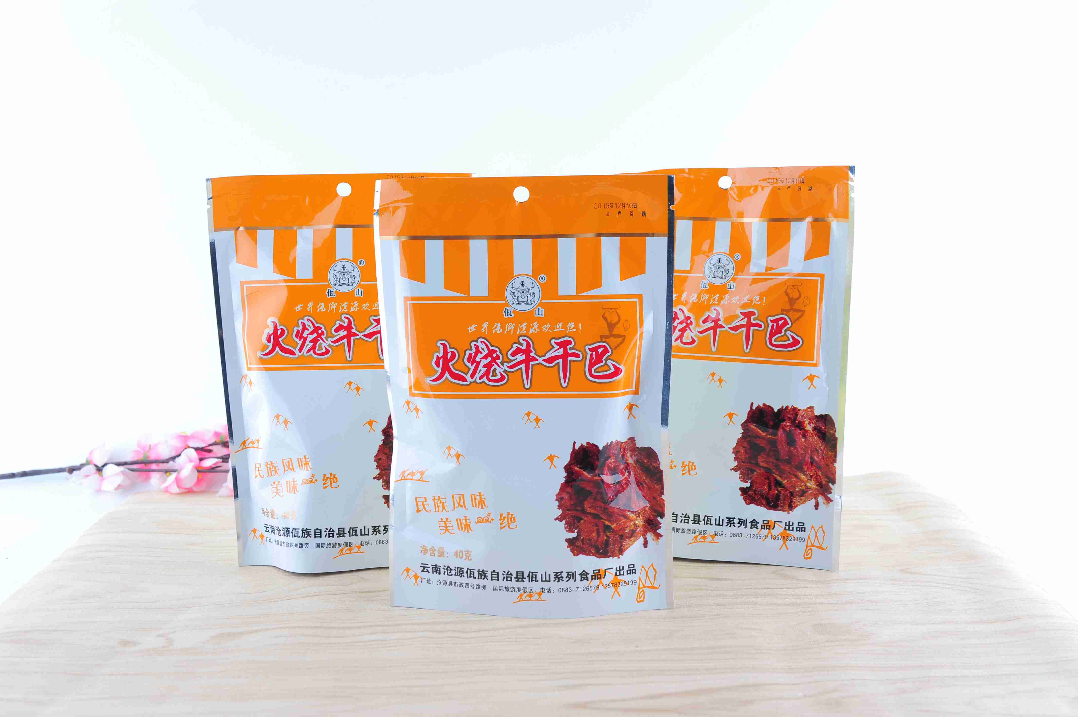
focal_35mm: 44
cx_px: 539
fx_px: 1317
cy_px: 358
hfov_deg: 44.5
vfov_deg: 30.5
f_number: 5.6
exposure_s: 1/80
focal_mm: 44
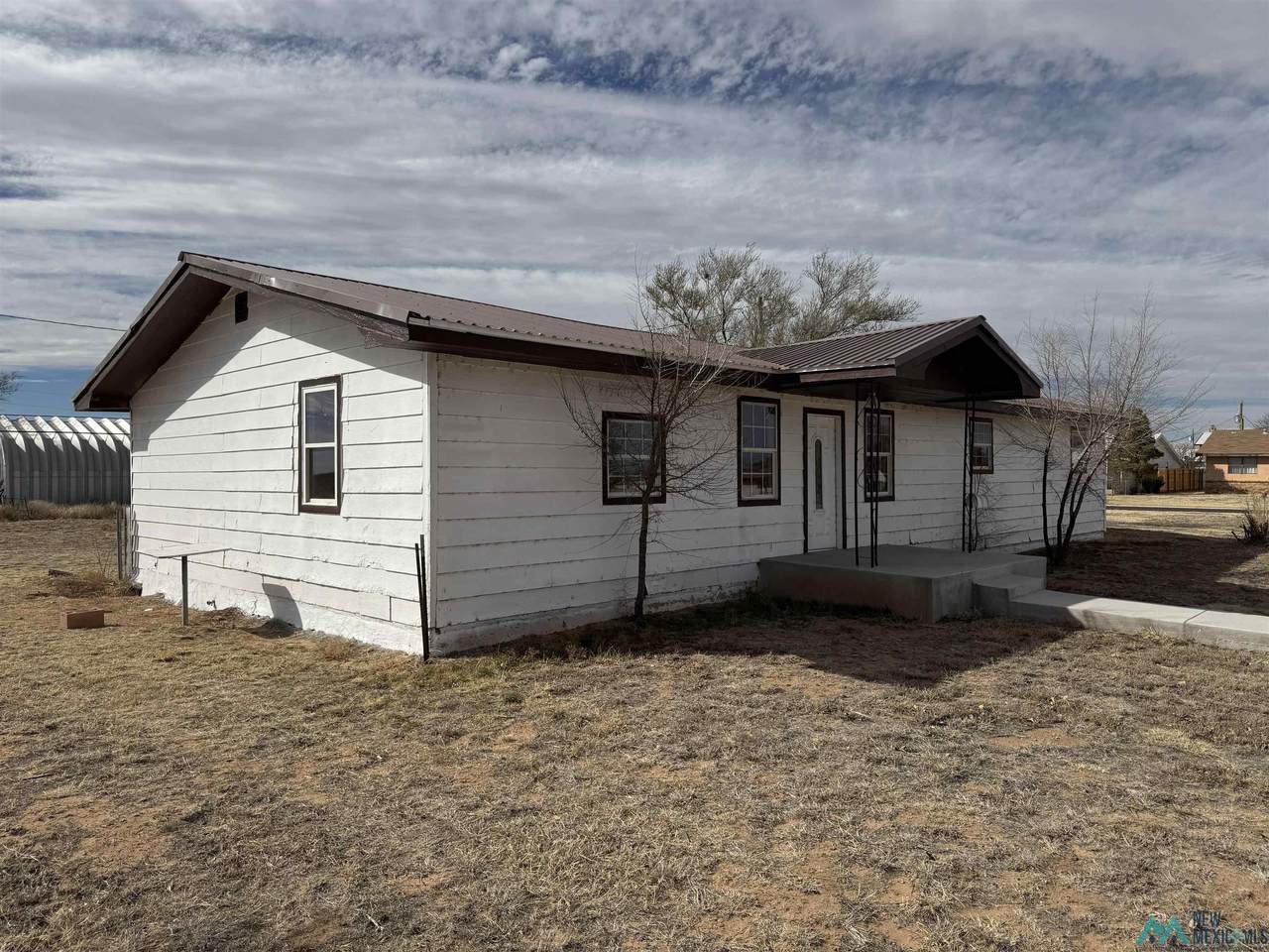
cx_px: 634
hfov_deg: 71.6
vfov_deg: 56.8
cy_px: 476
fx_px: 880
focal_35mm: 24
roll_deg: +0.0
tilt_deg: -0.6
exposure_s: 1/12346
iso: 80
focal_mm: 6.76
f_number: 1.78
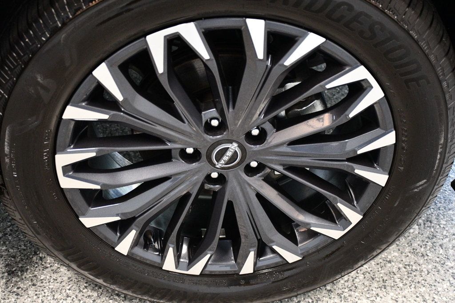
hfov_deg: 31.9
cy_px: 152
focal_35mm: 63
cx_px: 228
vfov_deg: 21.6
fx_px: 796
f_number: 4.5
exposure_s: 1/60
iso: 4000
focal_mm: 42
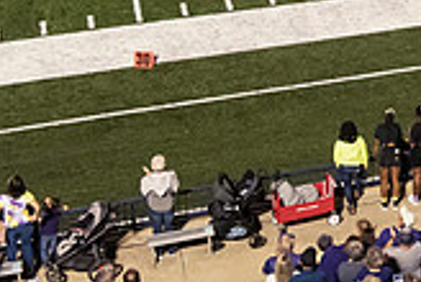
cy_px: -124
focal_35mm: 134
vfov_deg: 10.0
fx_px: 1570
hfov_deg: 14.2
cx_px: 639
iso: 5000
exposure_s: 1/320
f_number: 4.5
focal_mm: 38
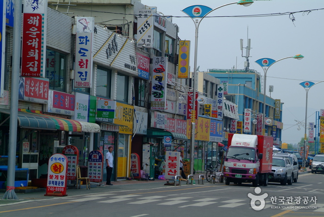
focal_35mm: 128
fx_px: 1153
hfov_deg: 16.0
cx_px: 162
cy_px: 108
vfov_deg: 10.7
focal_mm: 85
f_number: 6.7
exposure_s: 1/180
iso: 100
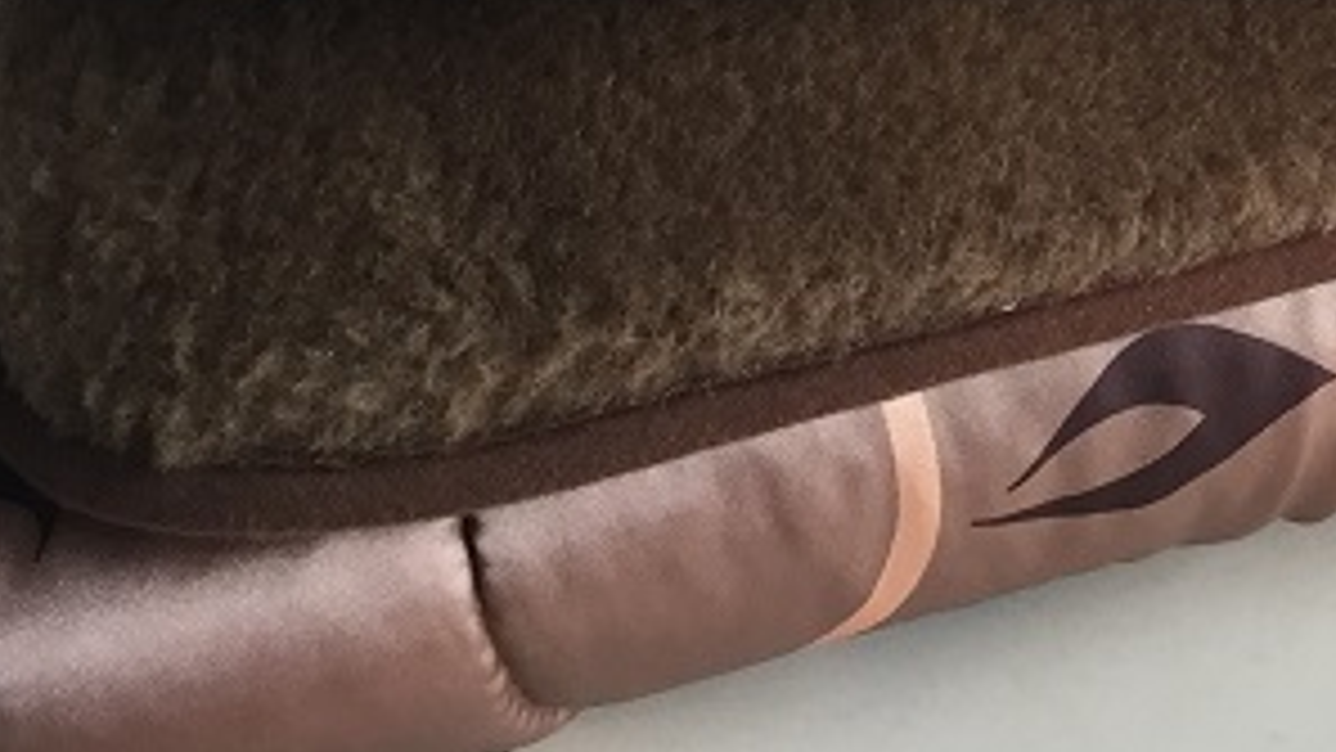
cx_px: 1565
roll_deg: -2.1
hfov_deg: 23.1
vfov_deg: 13.6
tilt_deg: -32.0
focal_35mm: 85
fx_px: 3011
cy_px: -302
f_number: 2.2
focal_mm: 4.15
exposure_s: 1/33
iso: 32
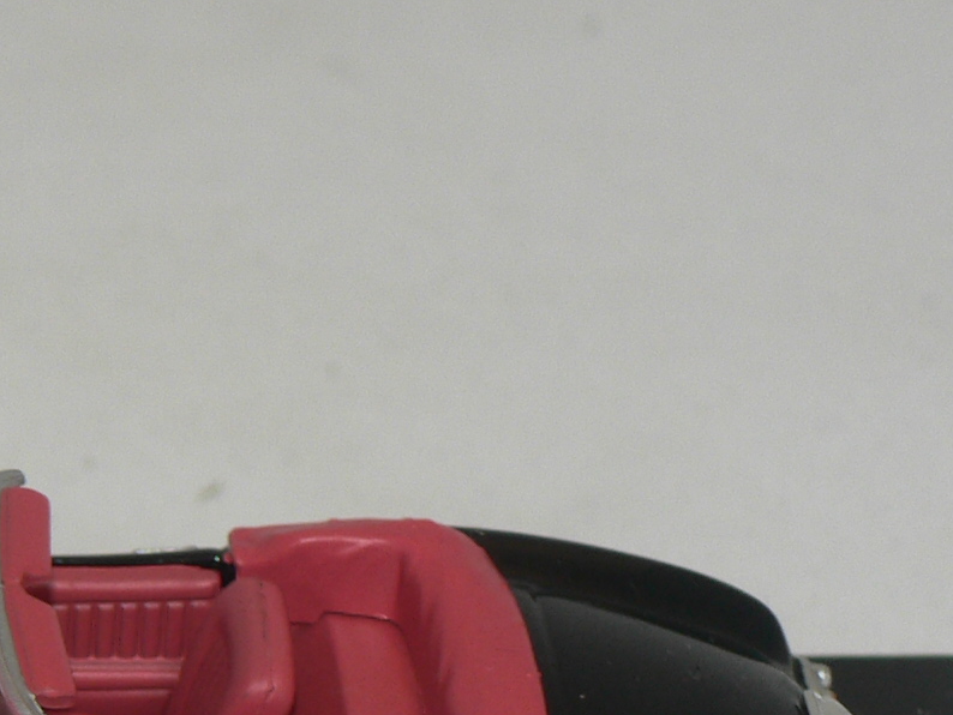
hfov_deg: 6.2
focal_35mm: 319
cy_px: 837
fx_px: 8785
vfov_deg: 4.6
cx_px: 0
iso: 80
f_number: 3.2
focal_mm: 16.5
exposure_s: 1/60
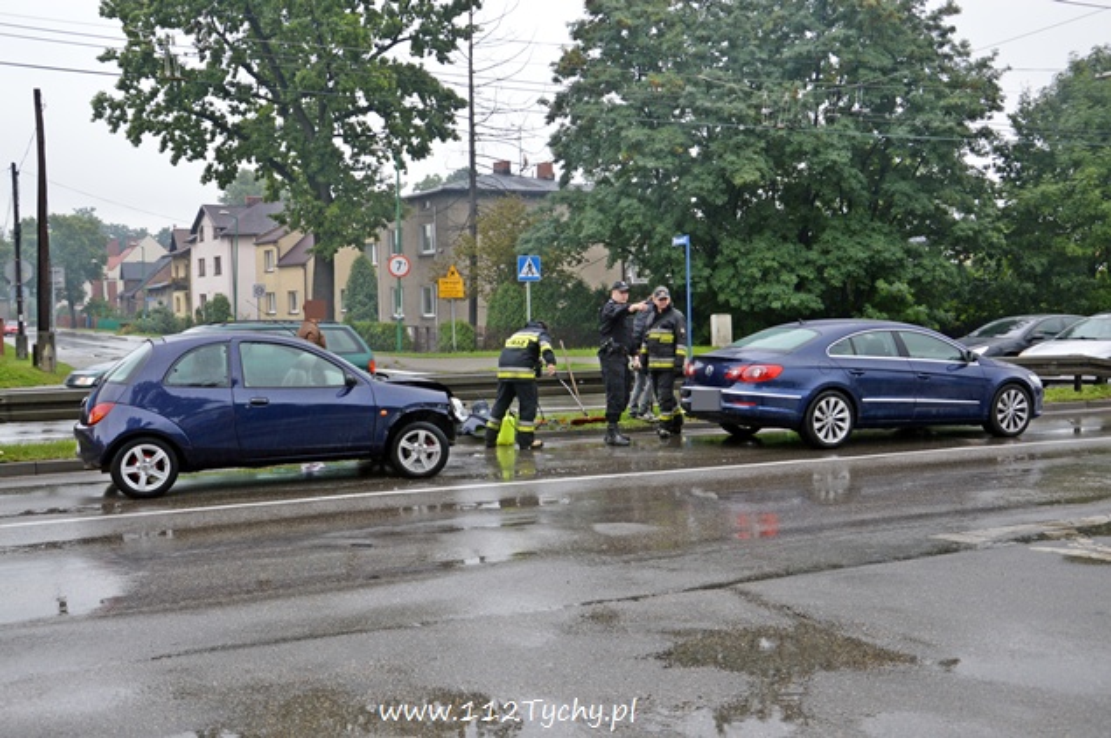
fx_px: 1202
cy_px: 369
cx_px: 556
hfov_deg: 49.6
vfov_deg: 34.1
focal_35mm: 39
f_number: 5.6
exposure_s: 1/125
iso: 220
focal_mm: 26
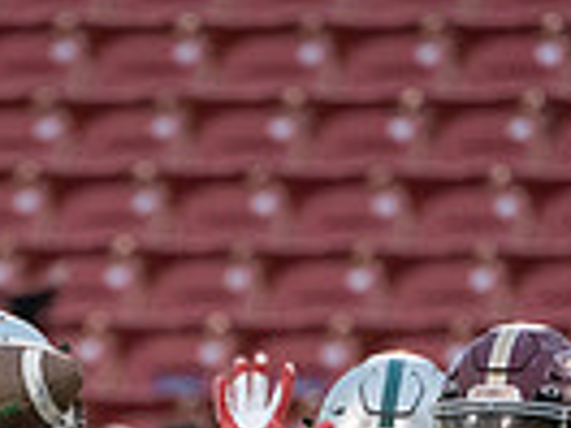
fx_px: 27778
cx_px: 56
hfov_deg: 1.2
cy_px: 785
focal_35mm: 1684
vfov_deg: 0.9
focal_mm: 400
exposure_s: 1/1250
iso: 6400
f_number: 5.6
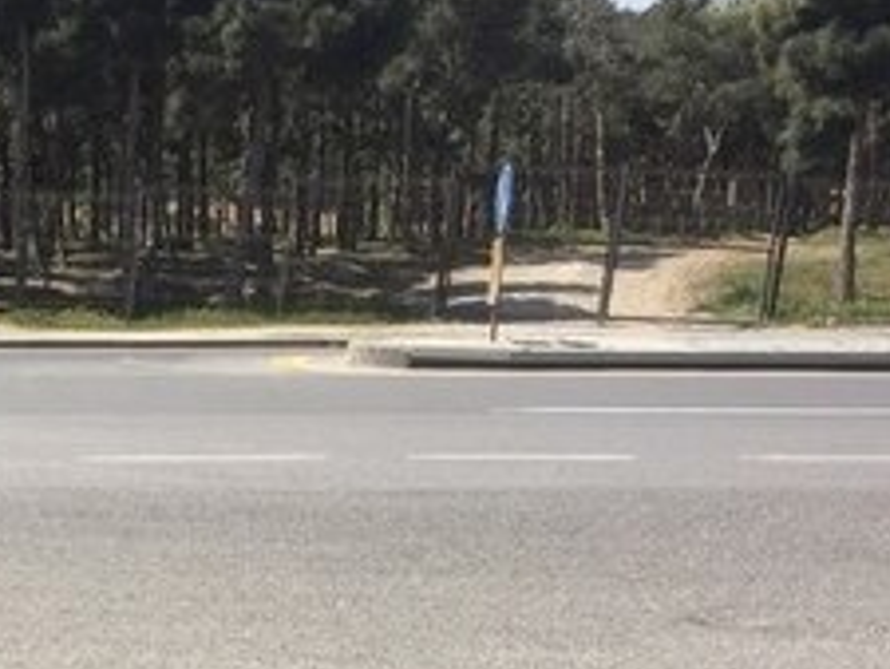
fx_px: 2187
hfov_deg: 20.2
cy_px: 869
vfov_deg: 16.4
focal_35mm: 85
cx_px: -396
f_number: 2.2
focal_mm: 4.15
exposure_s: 1/1319
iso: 32
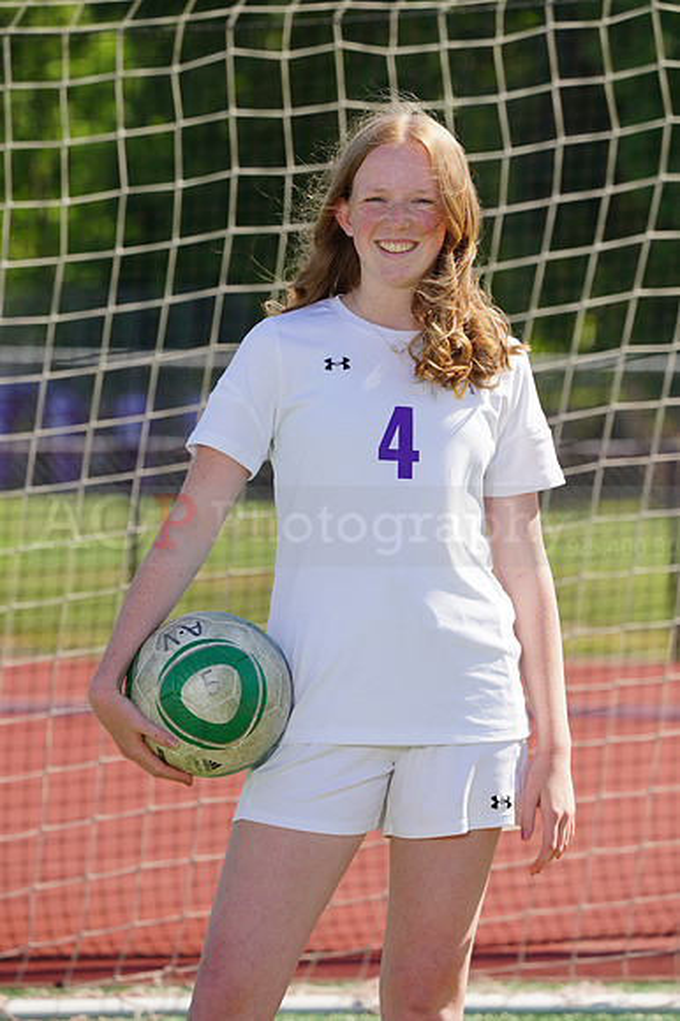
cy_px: 510
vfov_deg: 6.2
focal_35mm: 330
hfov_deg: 4.2
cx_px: 340
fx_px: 9360
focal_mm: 330
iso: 200
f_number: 11
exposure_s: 1/250
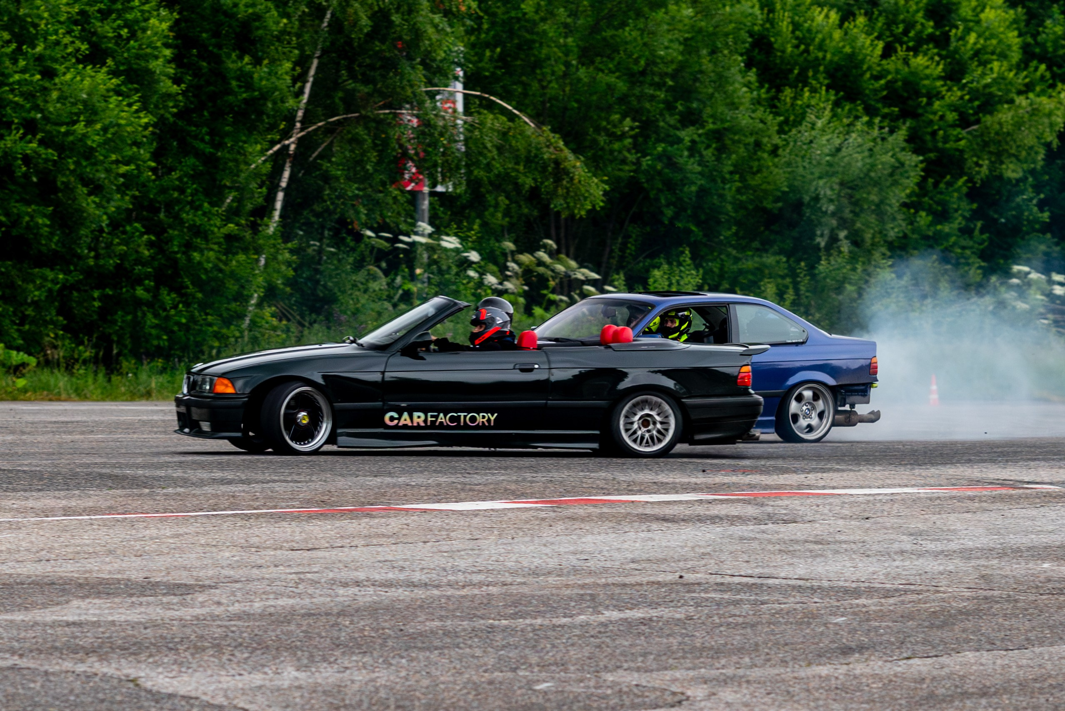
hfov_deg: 10.3
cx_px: 529
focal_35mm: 200
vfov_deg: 6.9
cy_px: 367
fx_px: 5919
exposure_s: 1/250
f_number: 3.5
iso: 640
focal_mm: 85
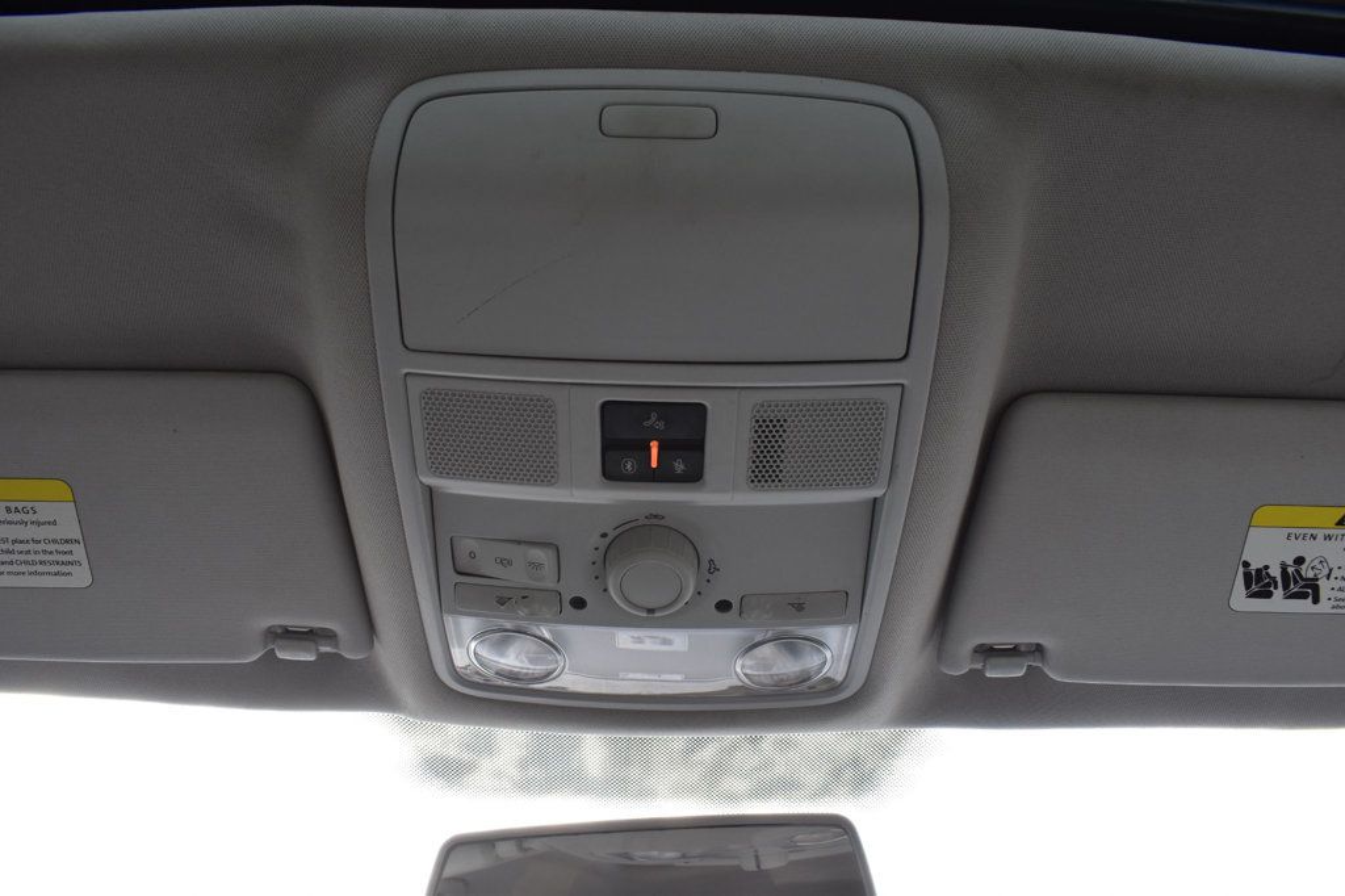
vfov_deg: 47.9
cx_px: 672
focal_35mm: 27
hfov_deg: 67.4
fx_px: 1008
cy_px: 448
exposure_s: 1/80
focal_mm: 18
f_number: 8
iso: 400
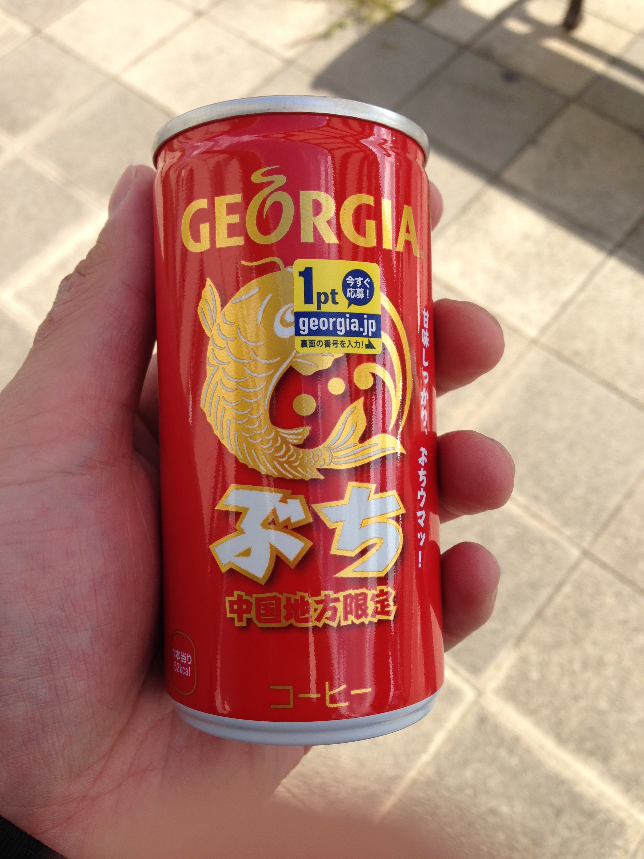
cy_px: 430
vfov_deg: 55.4
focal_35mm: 33
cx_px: 322
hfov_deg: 42.9
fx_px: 819
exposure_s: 1/616
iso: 50
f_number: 2.4
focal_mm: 4.12
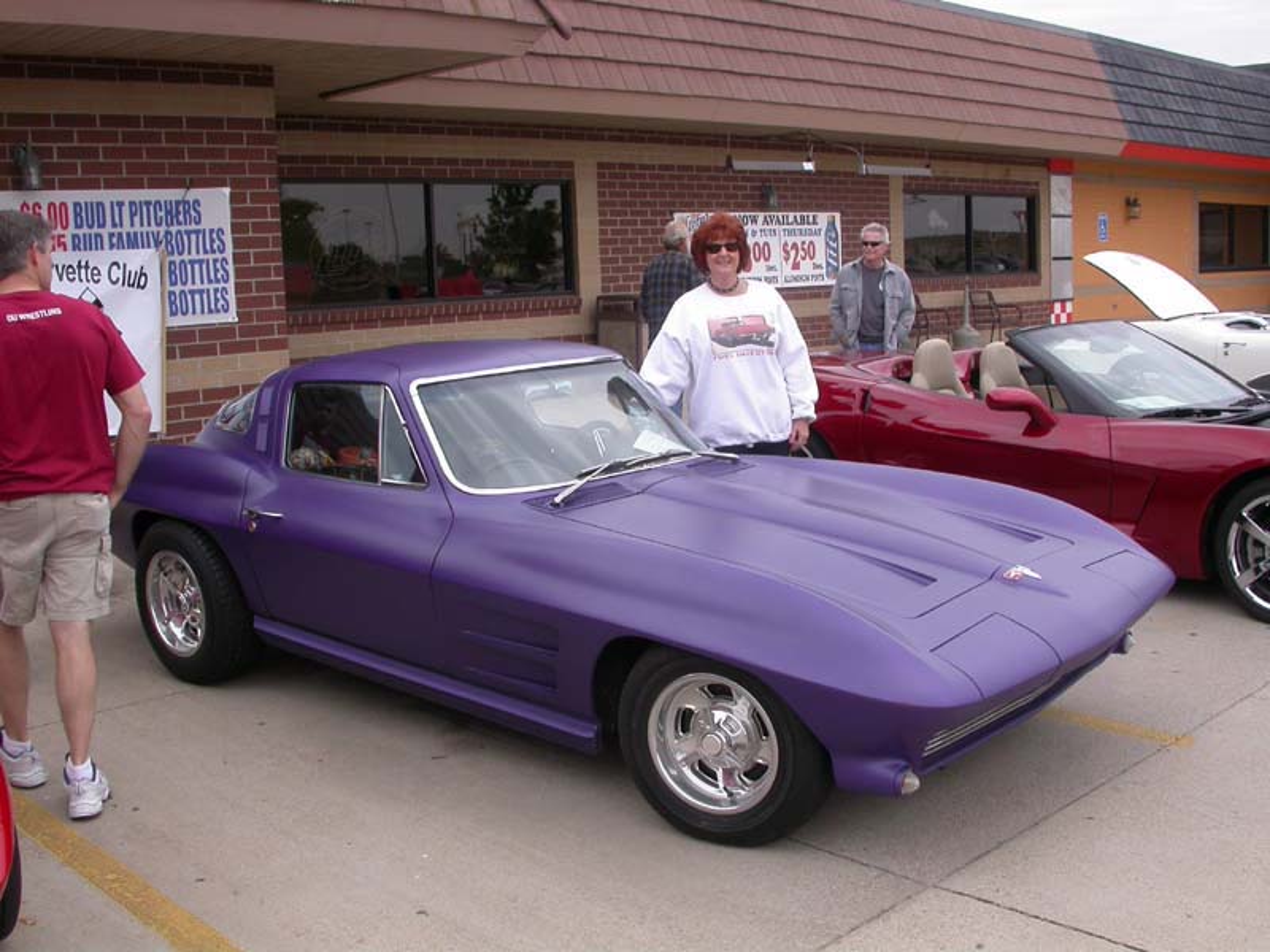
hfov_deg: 49.0
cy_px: 476
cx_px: 635
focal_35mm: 38
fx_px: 1394
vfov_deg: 37.7
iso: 100
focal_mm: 7.85
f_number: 6.7
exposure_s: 1/238
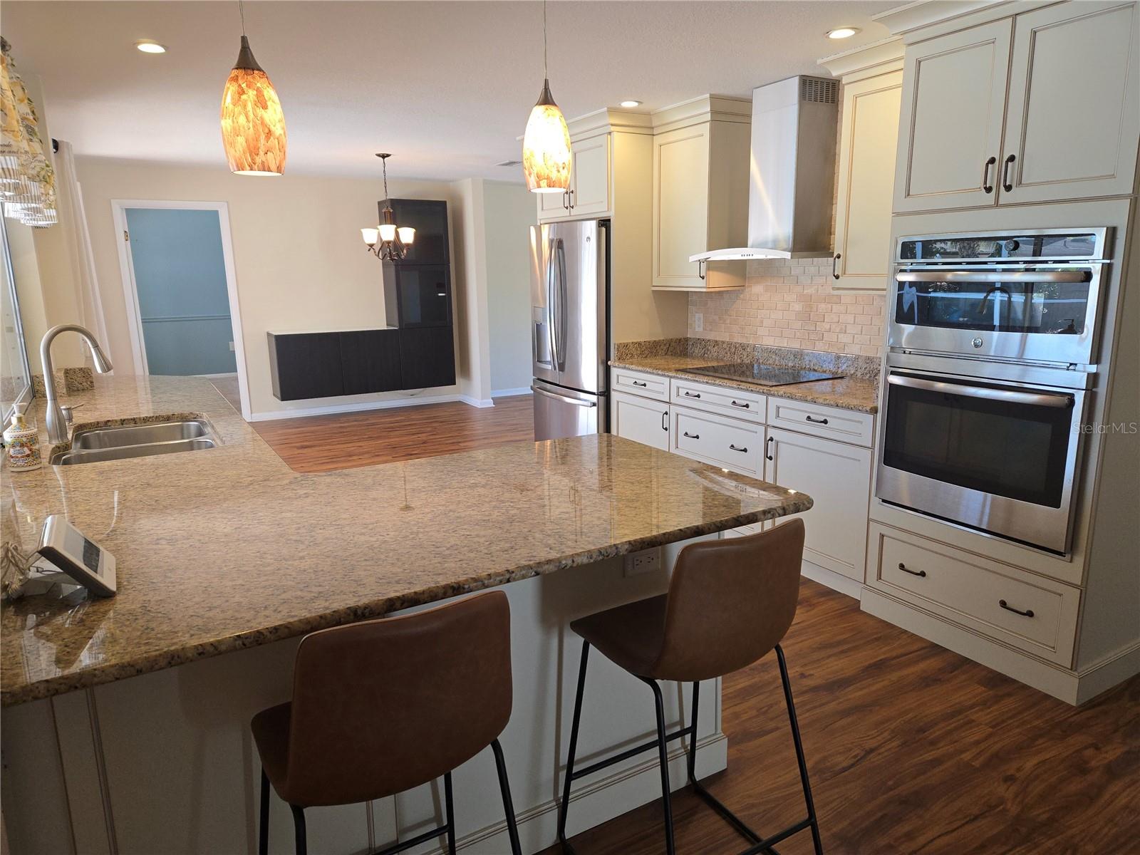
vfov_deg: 58.9
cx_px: 570
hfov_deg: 73.9
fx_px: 757
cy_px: 428
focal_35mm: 23
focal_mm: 5.4
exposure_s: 1/120
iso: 80
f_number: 1.8
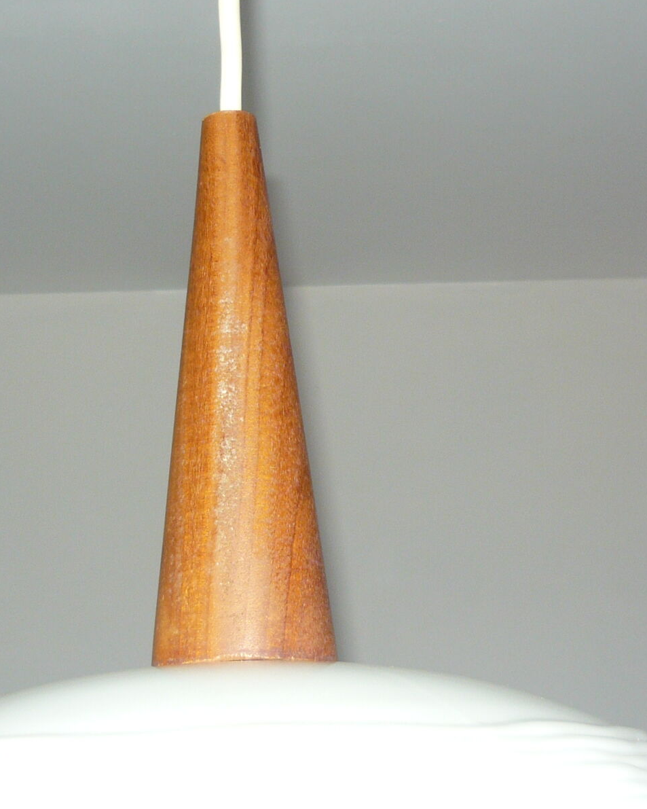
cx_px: 280
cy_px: 405
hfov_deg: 19.2
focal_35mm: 80
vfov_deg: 23.8
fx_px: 1915
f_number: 2.9
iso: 100
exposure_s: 1/30
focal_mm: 6.3
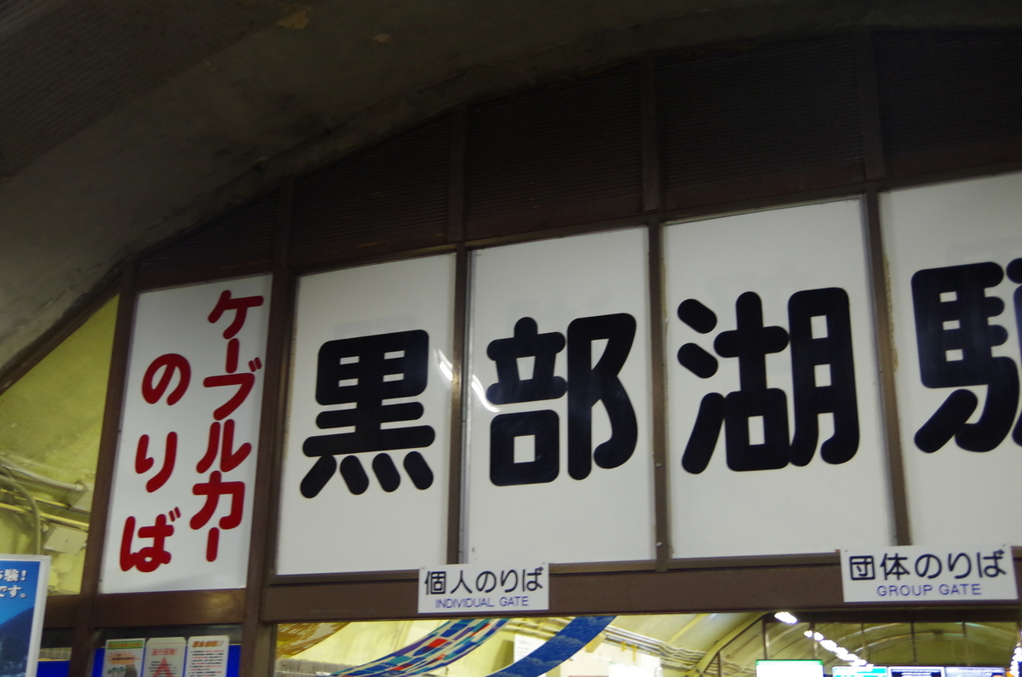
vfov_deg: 31.8
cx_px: 511
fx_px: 1190
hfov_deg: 46.5
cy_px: 338
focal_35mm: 42
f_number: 4
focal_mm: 28
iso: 1600
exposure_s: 1/30
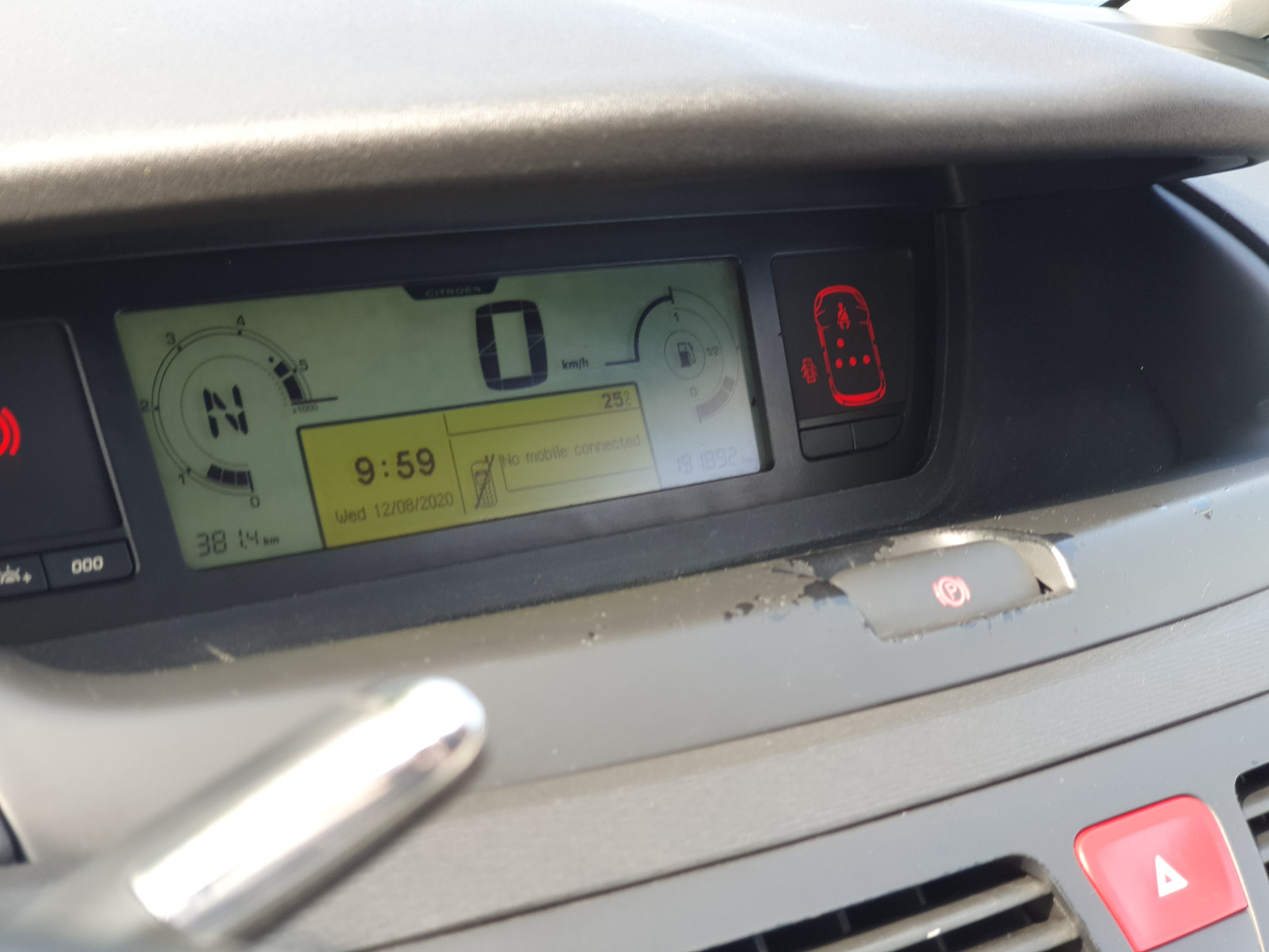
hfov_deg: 36.8
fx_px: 1906
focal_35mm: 52
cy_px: 476
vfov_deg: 28.0
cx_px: 634
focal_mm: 6
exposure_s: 1/50
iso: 40
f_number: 2.4
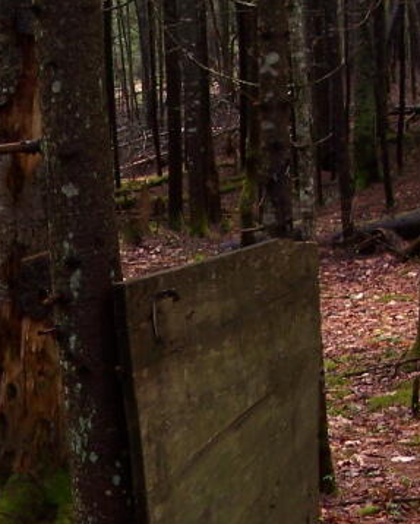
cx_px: 9
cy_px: 454
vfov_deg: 15.9
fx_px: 1862
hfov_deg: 12.7
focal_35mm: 120
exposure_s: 1/60
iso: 80
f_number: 2.9
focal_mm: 7.1
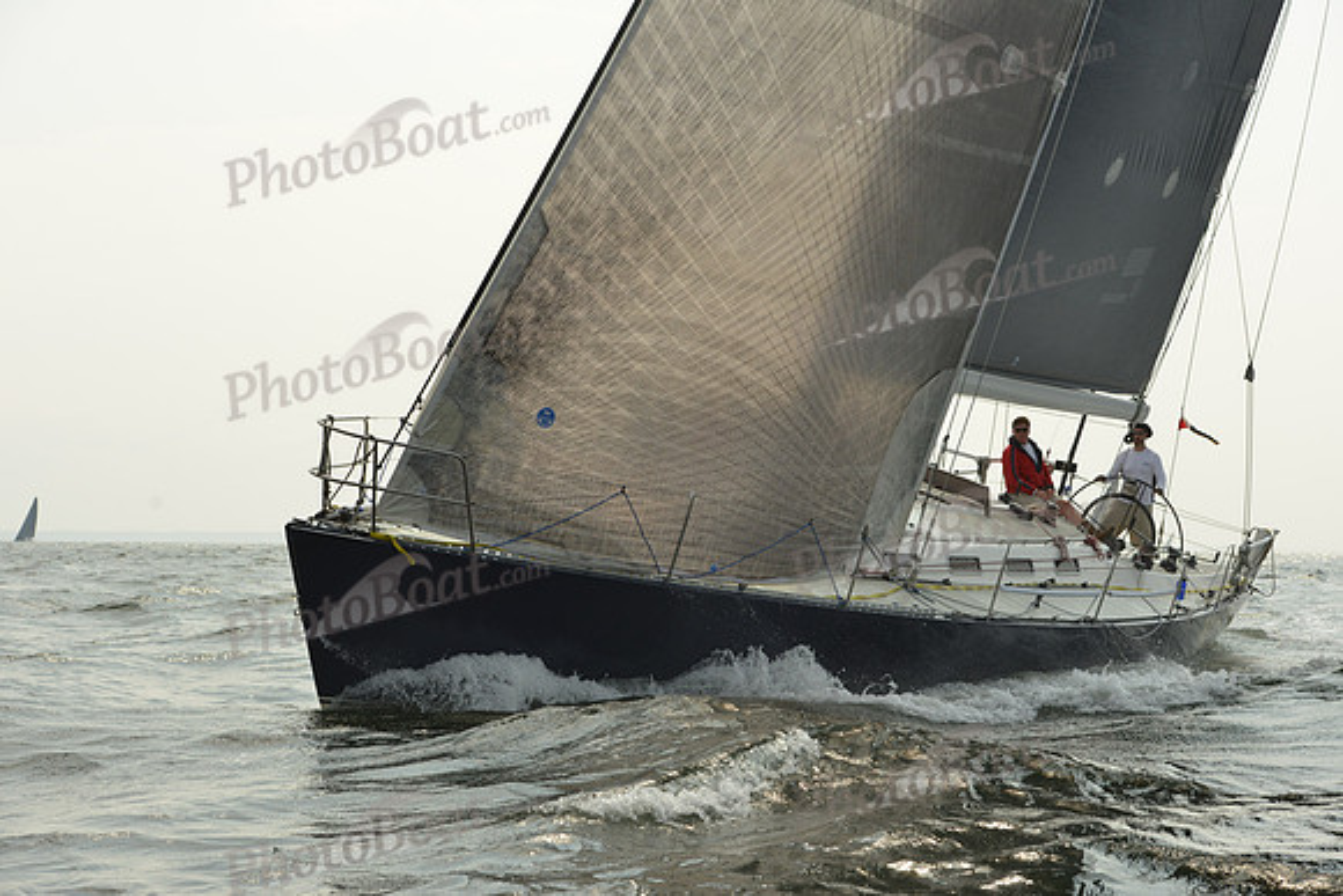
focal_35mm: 70
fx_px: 2612
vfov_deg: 19.5
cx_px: 672
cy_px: 448
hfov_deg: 28.8
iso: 320
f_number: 8
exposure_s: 1/1250
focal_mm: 70
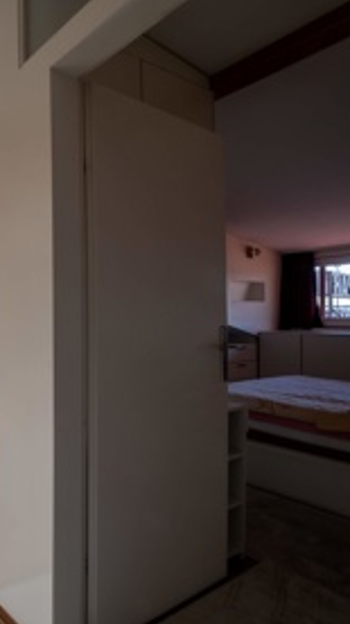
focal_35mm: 24
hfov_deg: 40.4
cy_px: 314
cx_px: -16
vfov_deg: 76.3
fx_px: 396
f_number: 16
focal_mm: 10
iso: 100
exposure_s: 1/1.67
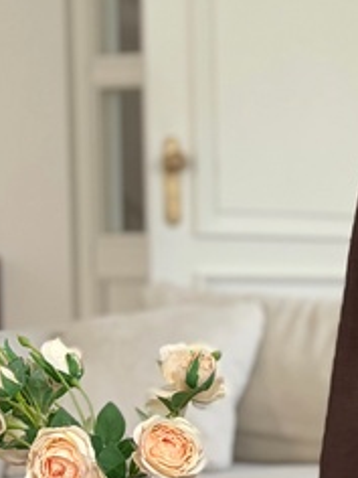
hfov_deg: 12.1
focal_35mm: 110
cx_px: 686
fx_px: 1517
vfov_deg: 17.7
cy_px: 405
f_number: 1.6
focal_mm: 5.96
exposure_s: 1/90
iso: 125
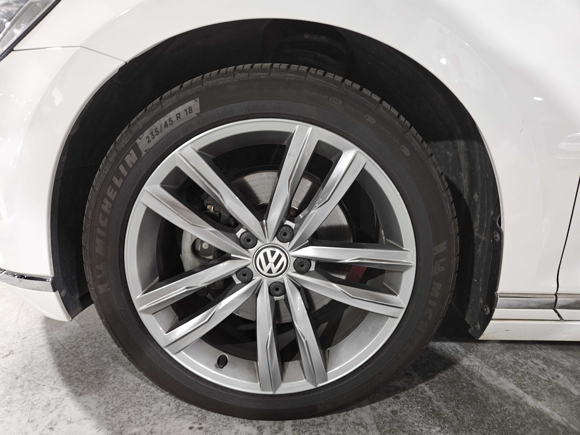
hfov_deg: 73.9
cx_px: 290
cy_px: 218
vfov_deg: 58.9
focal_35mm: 23
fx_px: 385
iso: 640
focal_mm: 5.4
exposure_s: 1/24
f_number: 1.8
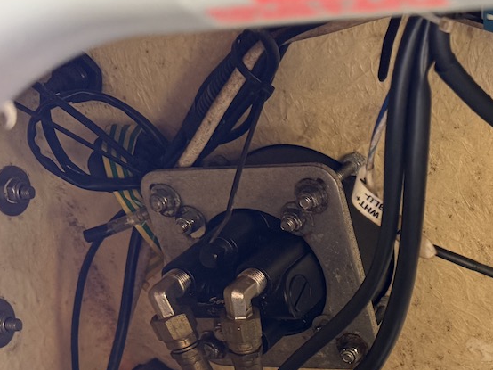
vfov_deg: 21.5
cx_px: 536
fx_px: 925
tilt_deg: -6.9
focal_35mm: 65
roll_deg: -1.1
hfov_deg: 27.4
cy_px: 399
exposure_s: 1/121
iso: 160
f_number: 1.78
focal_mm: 6.76
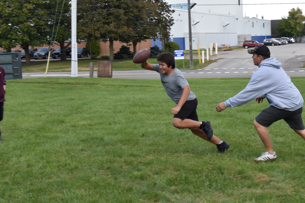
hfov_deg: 24.6
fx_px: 699
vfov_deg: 16.6
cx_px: 152
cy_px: 102
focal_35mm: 82
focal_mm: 55
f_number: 8
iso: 280
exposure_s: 1/250
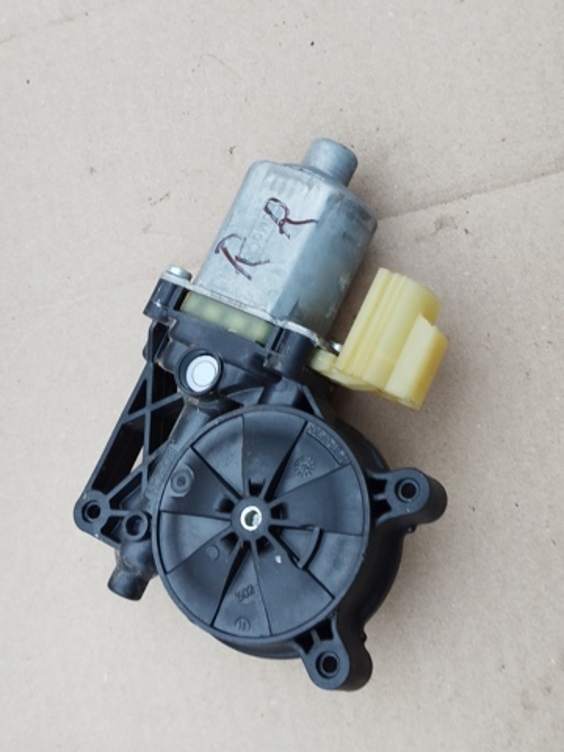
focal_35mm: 48
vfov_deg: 39.7
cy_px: 376
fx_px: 1043
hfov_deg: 30.3
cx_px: 282
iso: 200
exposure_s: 1/33
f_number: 1.7
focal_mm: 5.31
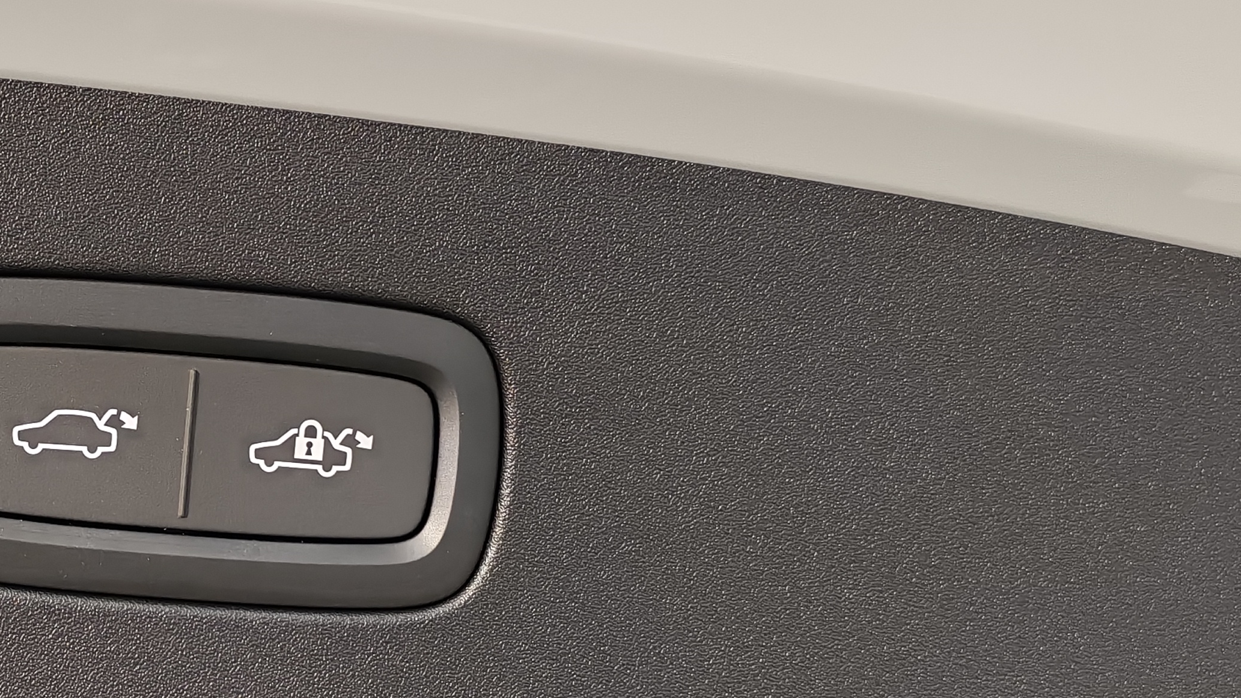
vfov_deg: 18.0
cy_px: 433
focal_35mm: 67
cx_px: 172
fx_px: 2204
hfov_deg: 30.3
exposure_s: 1/100
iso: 640
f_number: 1.9
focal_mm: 6.12
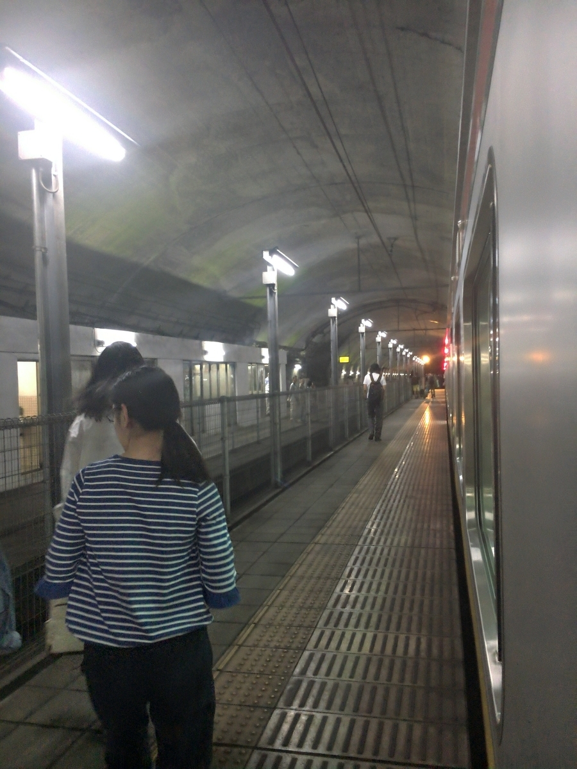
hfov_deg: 48.2
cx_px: 288
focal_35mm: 29
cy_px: 384
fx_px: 645
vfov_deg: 61.7
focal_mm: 4.15
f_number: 2.2
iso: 400
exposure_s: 1/30
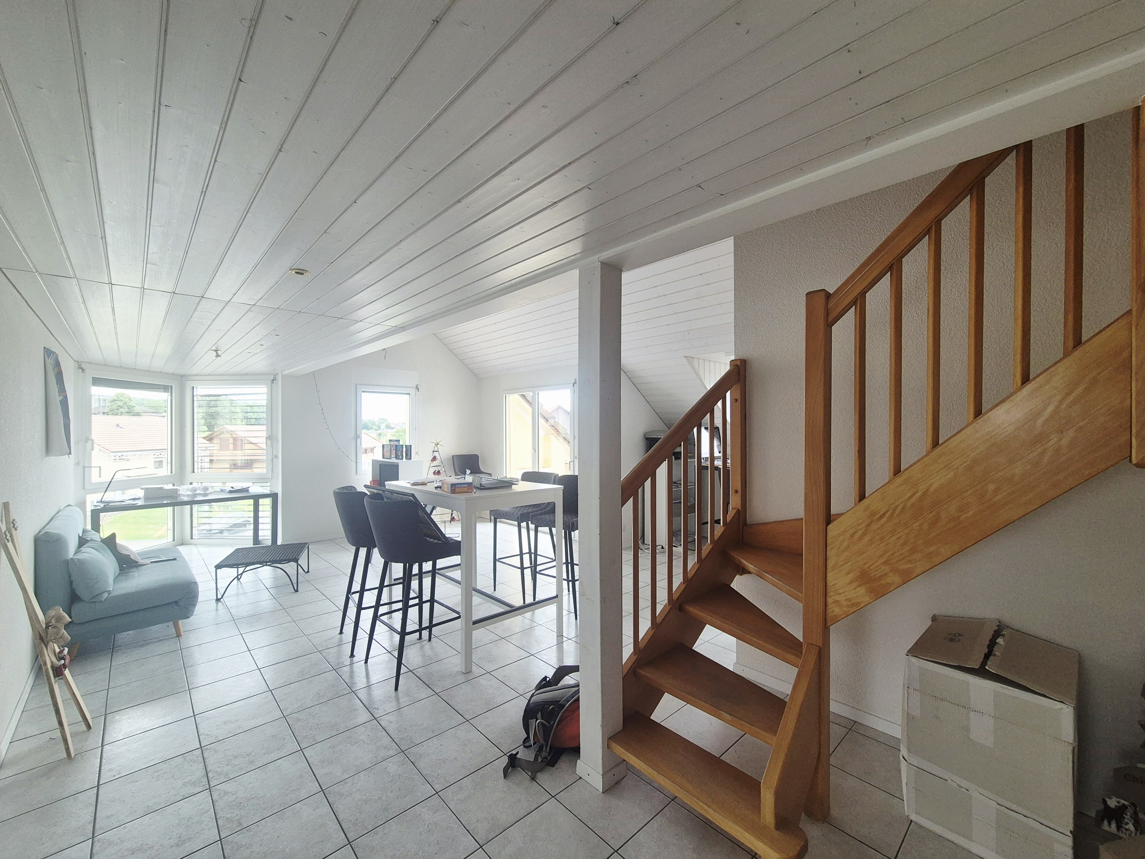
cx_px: 572
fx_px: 430
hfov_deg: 106.2
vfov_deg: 89.9
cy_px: 430
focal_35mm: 13
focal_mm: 2.2
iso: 50
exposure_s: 1/100
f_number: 2.2
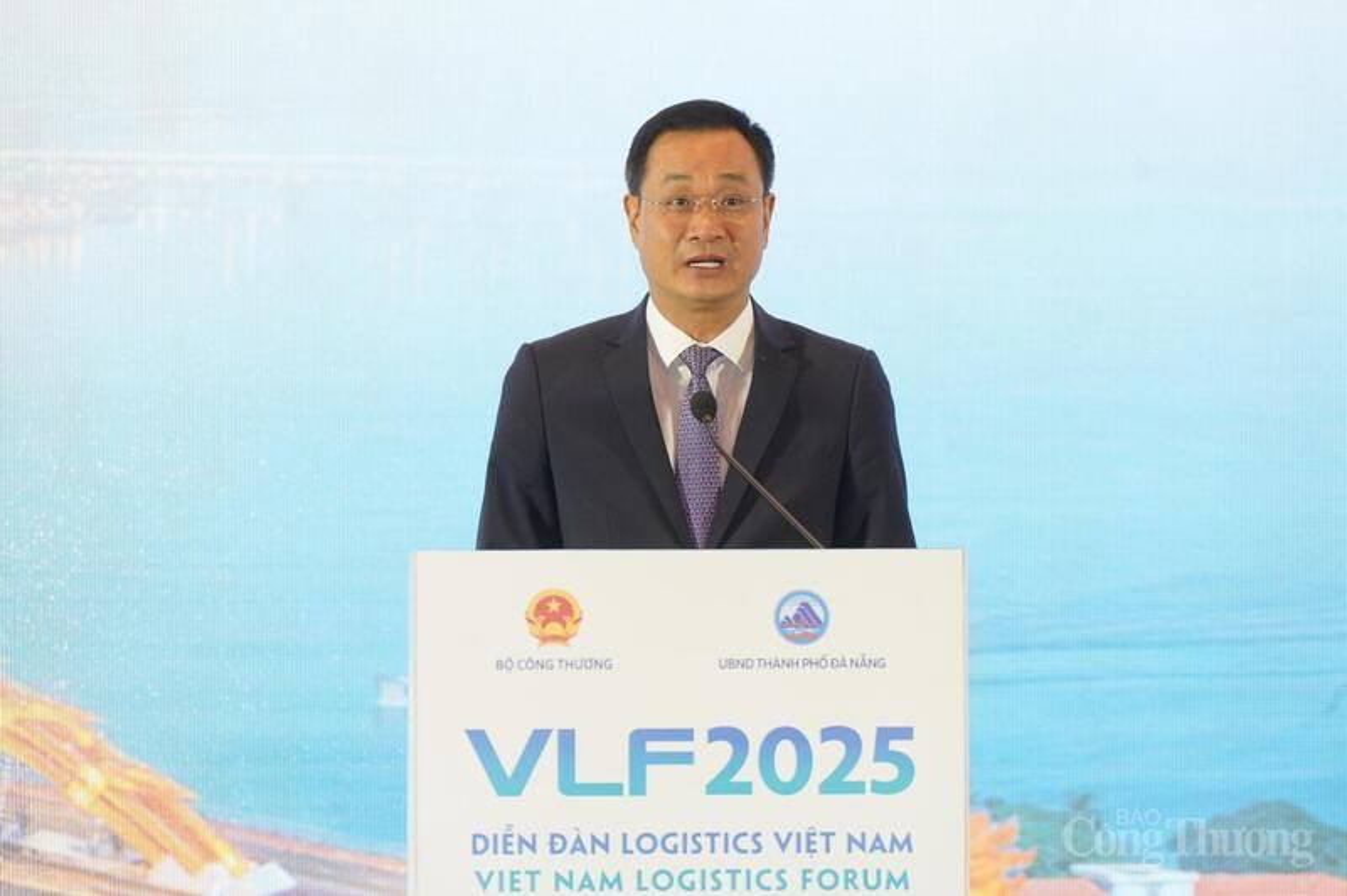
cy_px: 448
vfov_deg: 3.4
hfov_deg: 5.2
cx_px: 674
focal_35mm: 400
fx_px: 14954
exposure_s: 1/160
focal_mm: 400
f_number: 5.6
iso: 1600
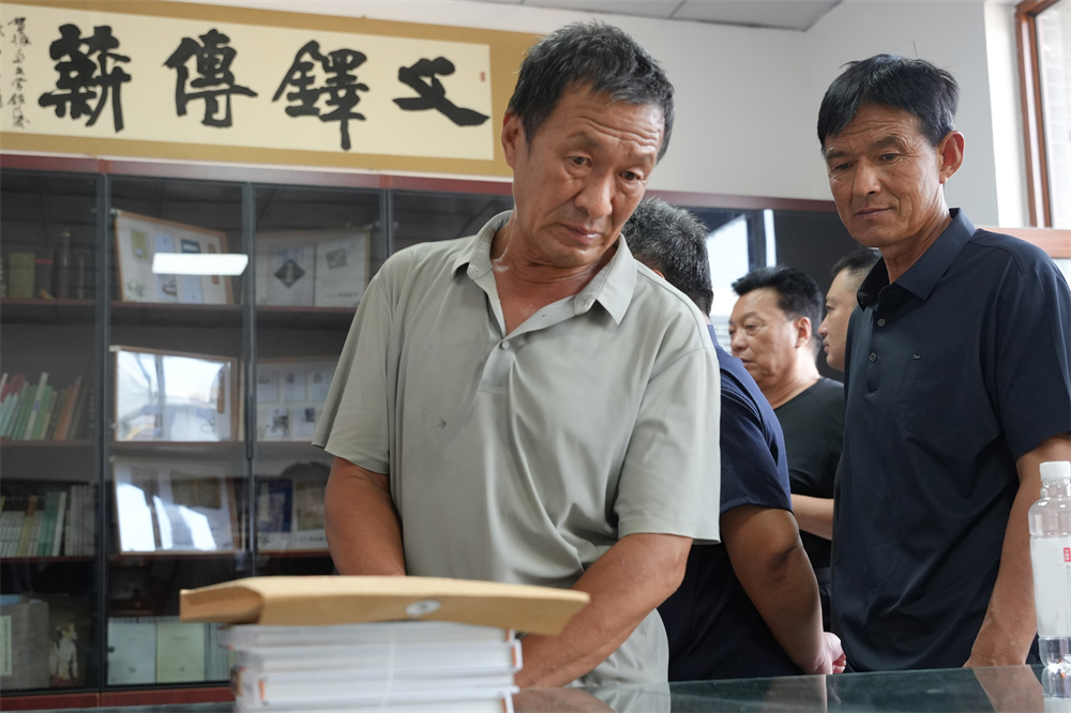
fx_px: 1121
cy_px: 356
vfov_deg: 35.3
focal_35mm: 38
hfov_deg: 51.1
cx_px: 536
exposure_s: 1/160
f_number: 4
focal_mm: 37.7
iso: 2000
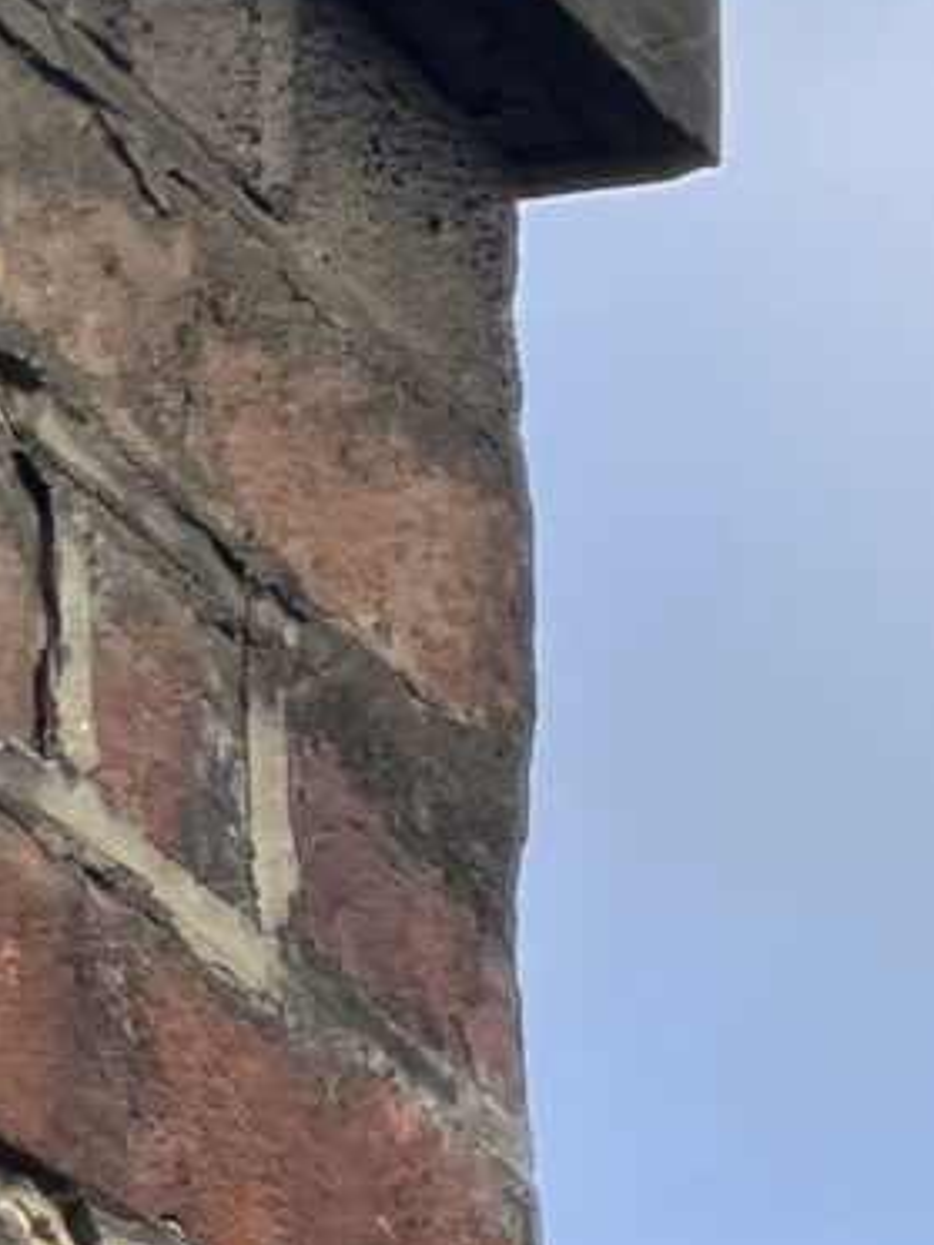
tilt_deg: -1.1
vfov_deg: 8.7
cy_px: 4023
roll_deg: -1.4
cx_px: 2698
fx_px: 6440
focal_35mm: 179
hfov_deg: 7.4
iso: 50
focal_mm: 5.1
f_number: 1.6
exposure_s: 1/1957
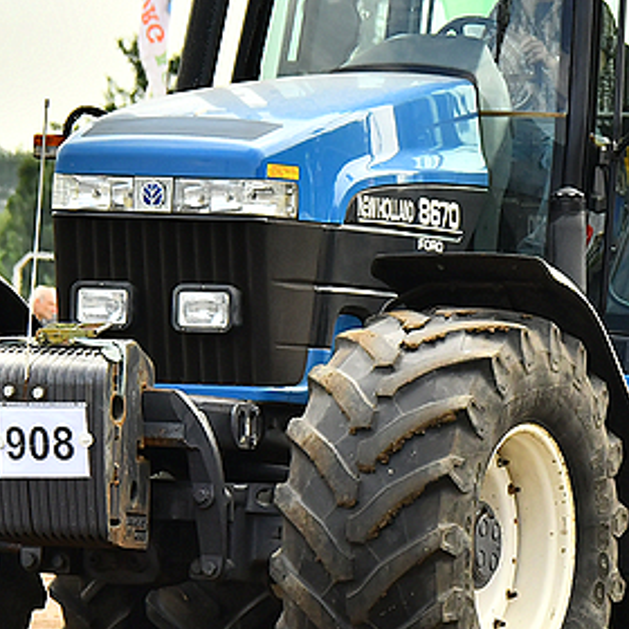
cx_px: 443
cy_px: 262
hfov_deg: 2.9
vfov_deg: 2.9
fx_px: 12360
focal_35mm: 601
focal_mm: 165
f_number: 9
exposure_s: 1/800
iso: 500
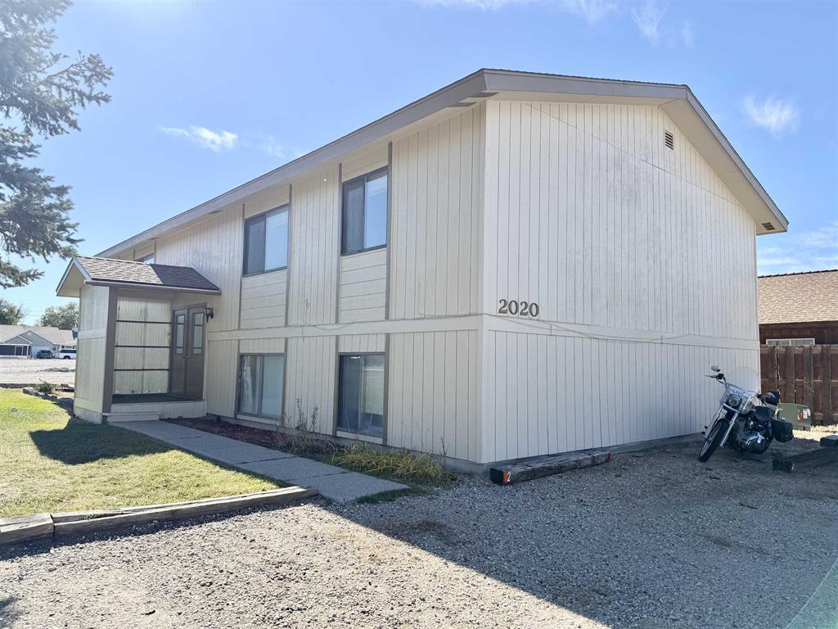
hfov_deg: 71.6
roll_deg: -0.4
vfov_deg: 56.8
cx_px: 419
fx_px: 581
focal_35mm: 24
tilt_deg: +4.5
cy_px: 314
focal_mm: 6.76
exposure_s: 1/3584
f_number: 1.78
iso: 80
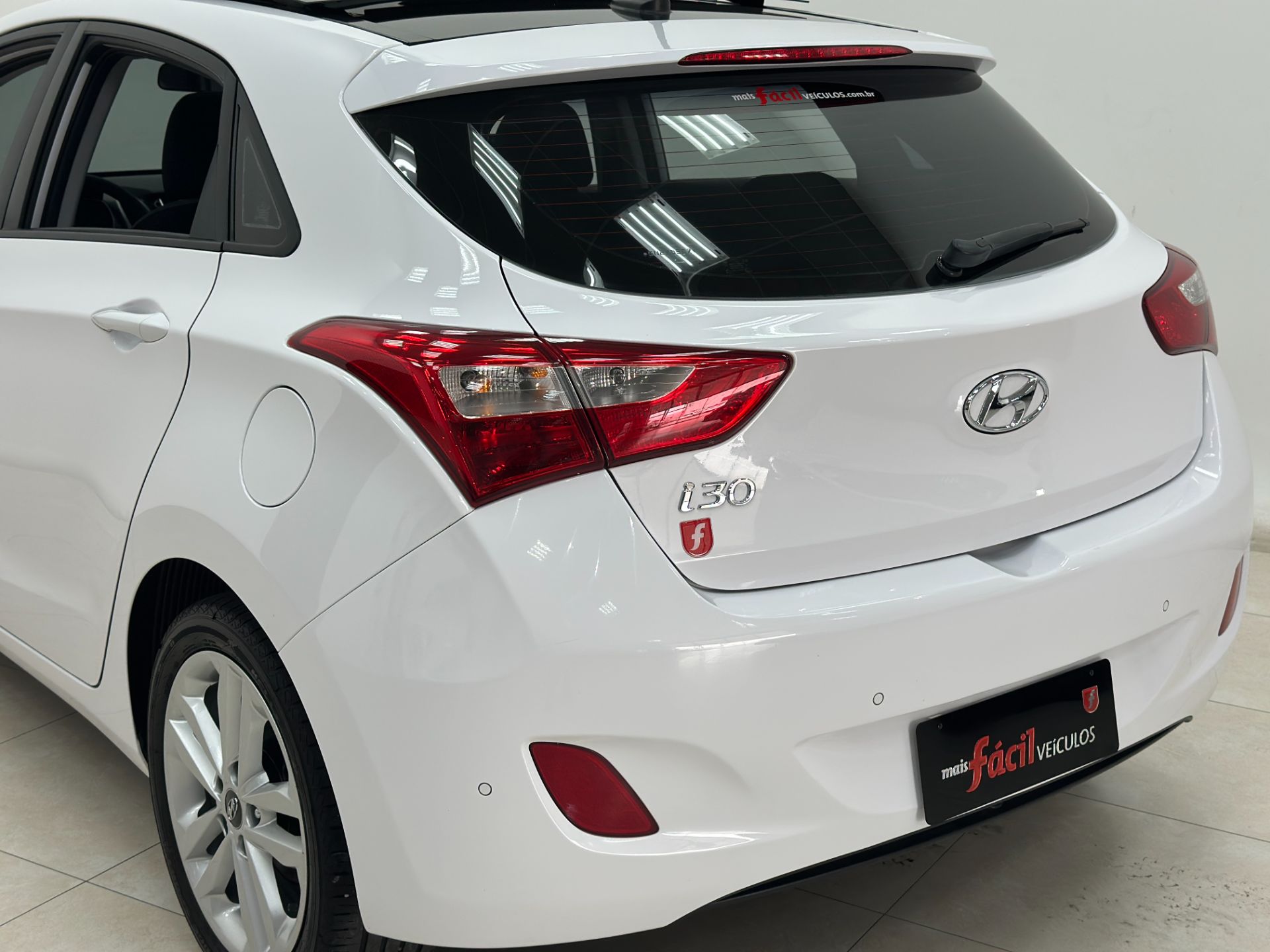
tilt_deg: -14.8
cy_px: 476
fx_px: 1761
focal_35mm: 48
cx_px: 635
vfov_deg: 30.3
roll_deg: -0.1
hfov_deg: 39.7
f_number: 1.78
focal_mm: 6.86
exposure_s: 1/129
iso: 64
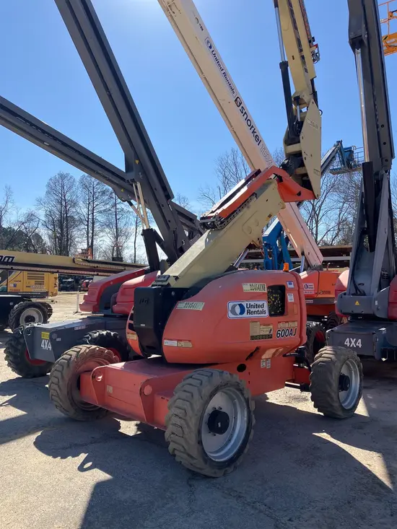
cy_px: 264
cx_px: 198
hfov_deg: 49.8
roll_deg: -1.4
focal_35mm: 28
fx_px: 428
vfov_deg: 63.4
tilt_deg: +1.8
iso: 32
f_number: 1.8
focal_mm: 3.99
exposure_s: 1/1869
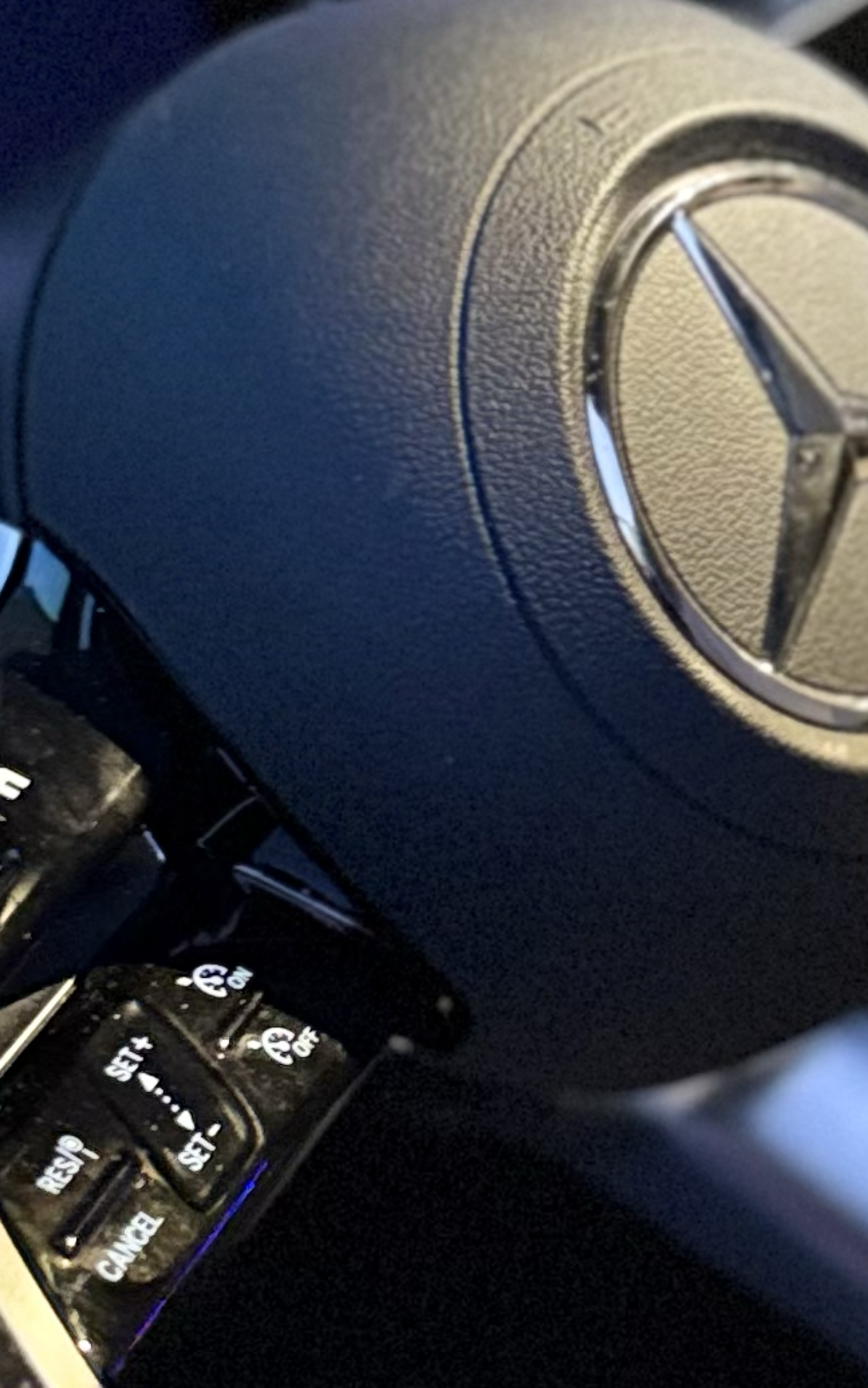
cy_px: 623
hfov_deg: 12.7
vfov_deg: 21.0
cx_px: 1196
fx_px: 3745
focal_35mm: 99
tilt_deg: -18.9
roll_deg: +0.3
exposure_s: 1/30
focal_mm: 6.76
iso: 800
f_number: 1.78
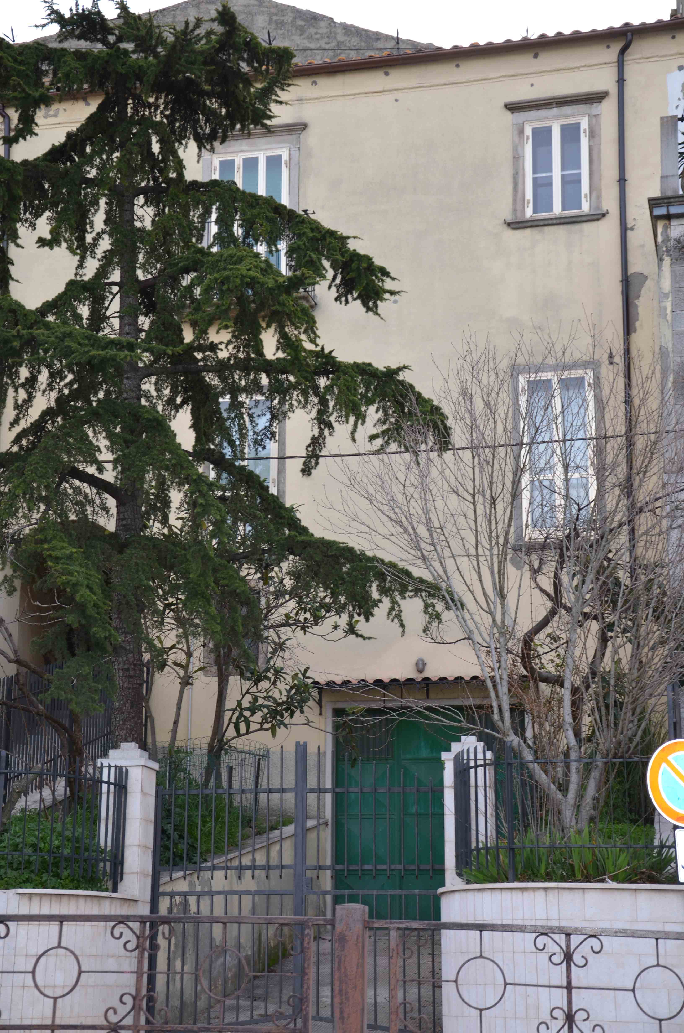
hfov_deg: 21.5
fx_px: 1803
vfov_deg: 32.0
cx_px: 342
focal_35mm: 63
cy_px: 516
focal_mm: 42
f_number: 4.8
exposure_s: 1/125
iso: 250
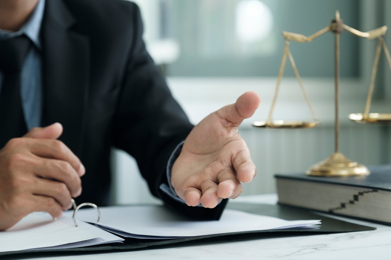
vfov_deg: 14.2
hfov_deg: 21.2
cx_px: 203
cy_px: 122
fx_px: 1042
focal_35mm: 96
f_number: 3.2
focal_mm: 55
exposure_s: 1/60
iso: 400
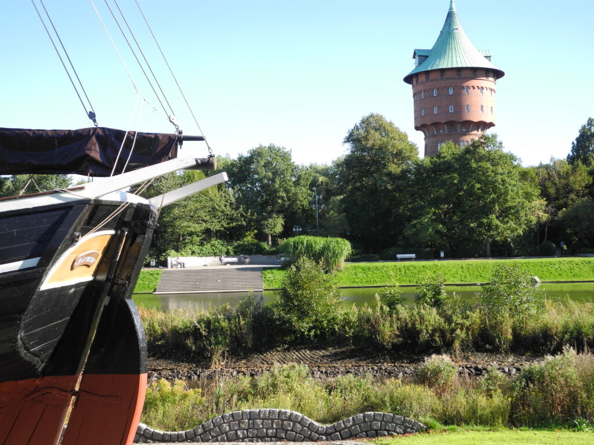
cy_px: 222
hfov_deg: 38.2
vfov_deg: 29.1
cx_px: 297
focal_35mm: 50
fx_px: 858
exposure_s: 1/320
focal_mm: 10.7
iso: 100
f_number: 3.5
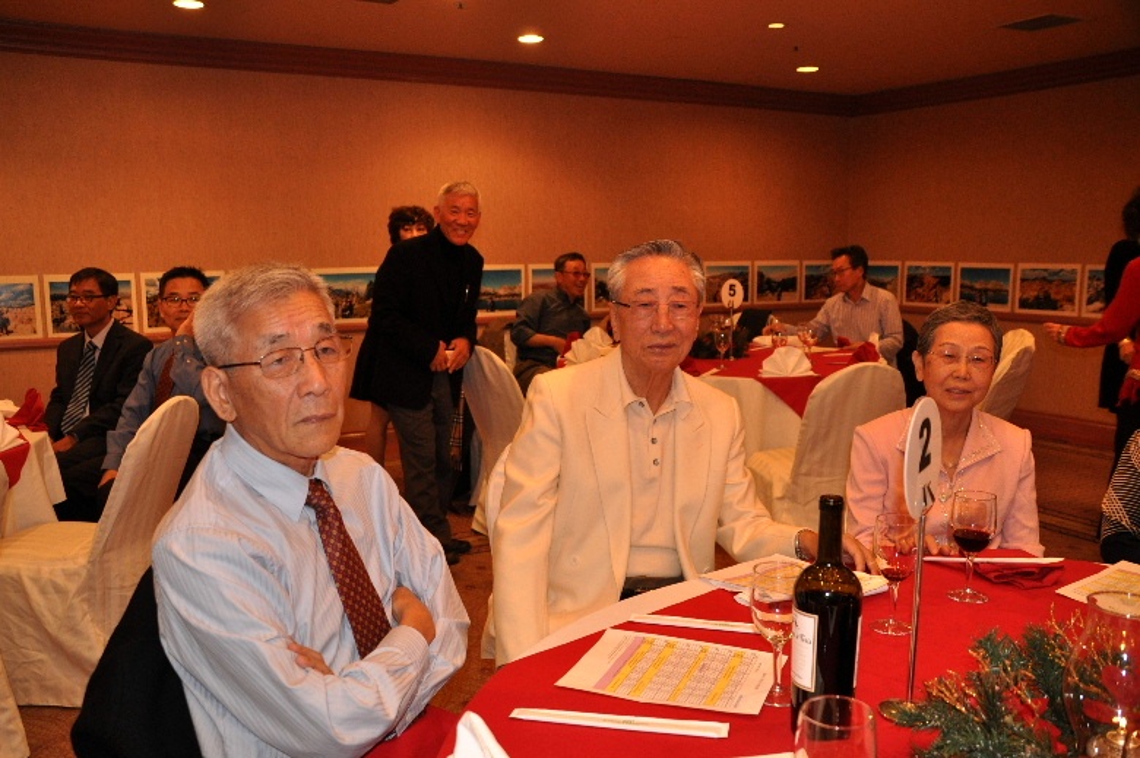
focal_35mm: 32
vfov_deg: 41.7
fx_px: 997
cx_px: 570
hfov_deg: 59.5
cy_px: 379
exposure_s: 1/60
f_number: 3.8
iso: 800
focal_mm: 21
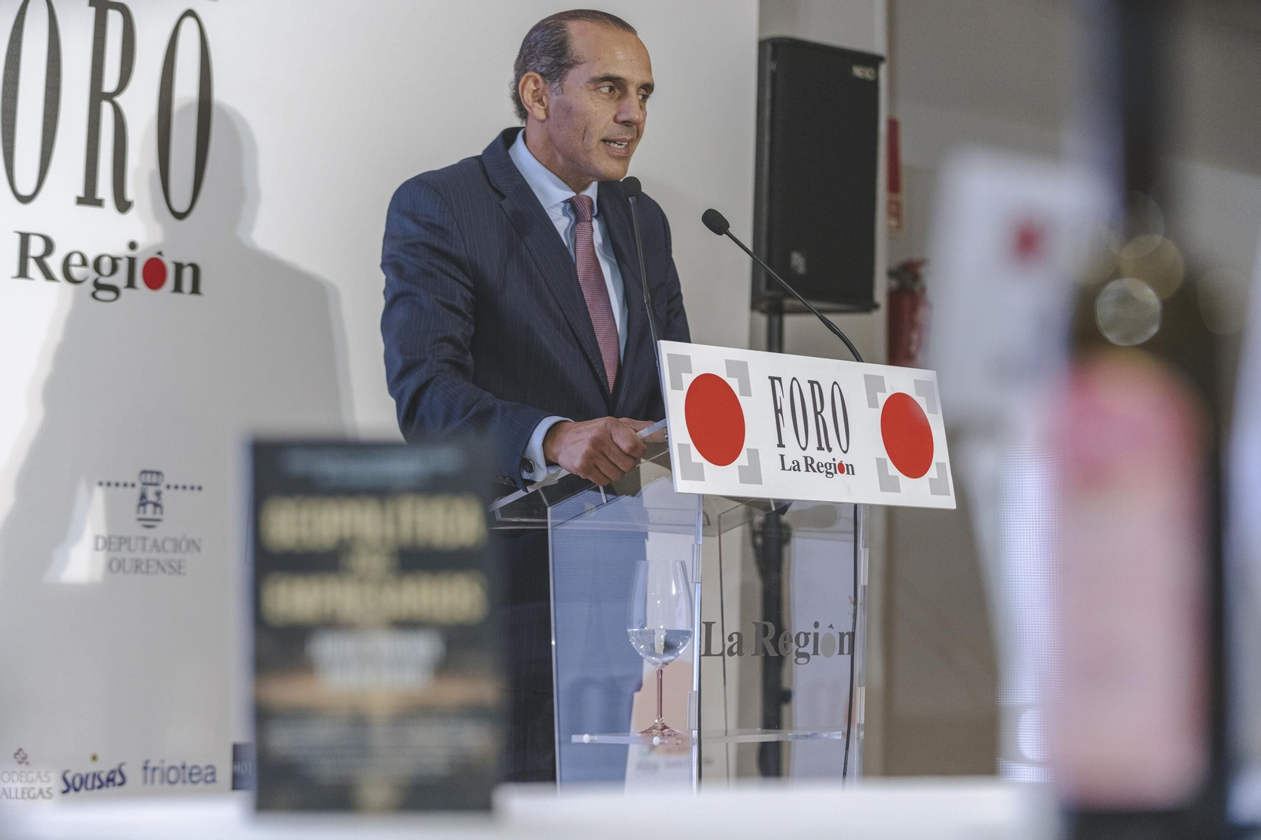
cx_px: 630
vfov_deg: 14.4
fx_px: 3327
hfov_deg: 21.5
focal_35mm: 95
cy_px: 420
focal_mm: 95
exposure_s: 1/500
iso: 2000
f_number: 3.2
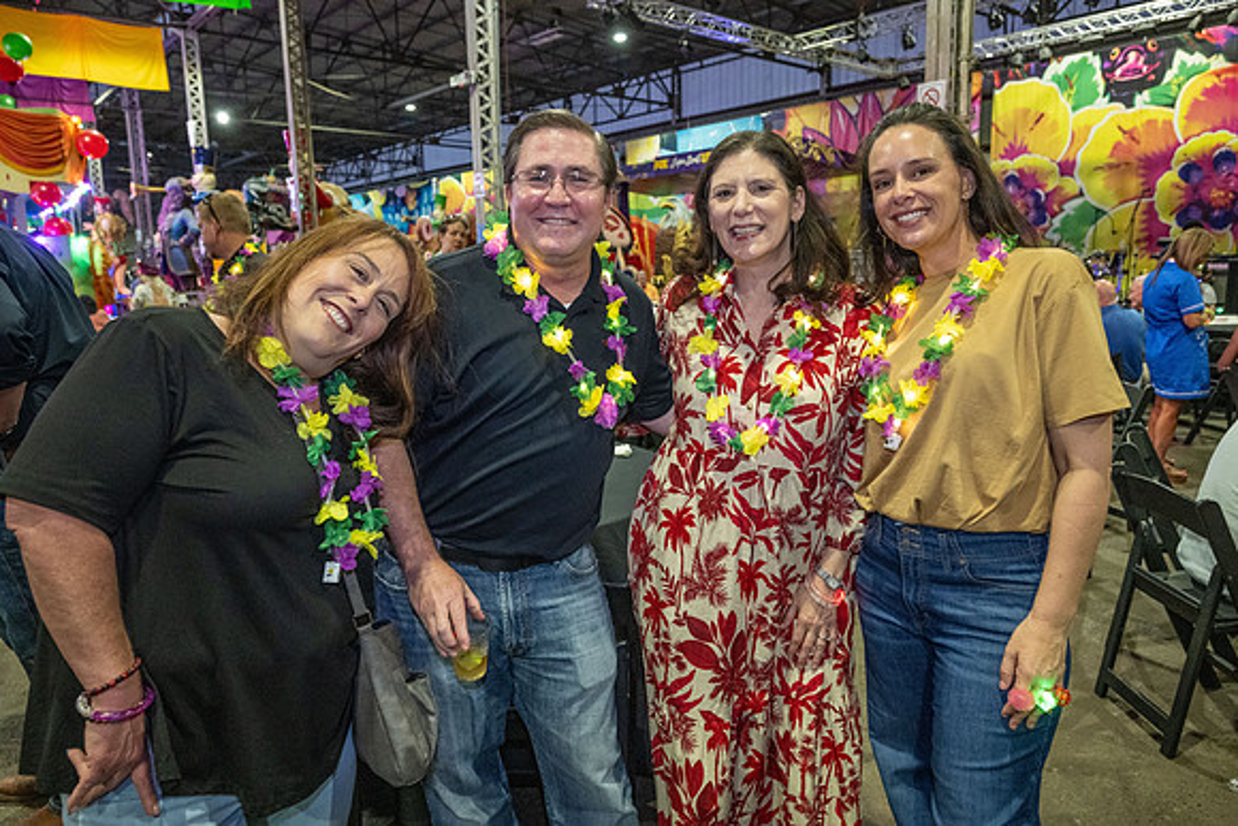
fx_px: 808
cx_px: 619
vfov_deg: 54.1
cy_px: 413
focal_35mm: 24
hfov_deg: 74.9
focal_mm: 23.5
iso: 5000
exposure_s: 1/125
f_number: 4
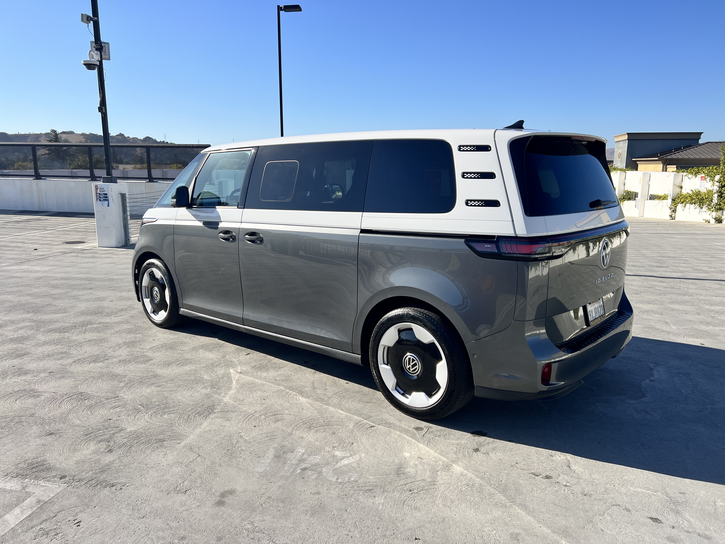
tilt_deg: -11.6
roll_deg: +0.0
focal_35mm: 26
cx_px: 362
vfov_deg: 53.1
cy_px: 272
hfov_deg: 67.3
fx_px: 545
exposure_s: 1/4274
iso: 50
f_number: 1.5
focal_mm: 5.7
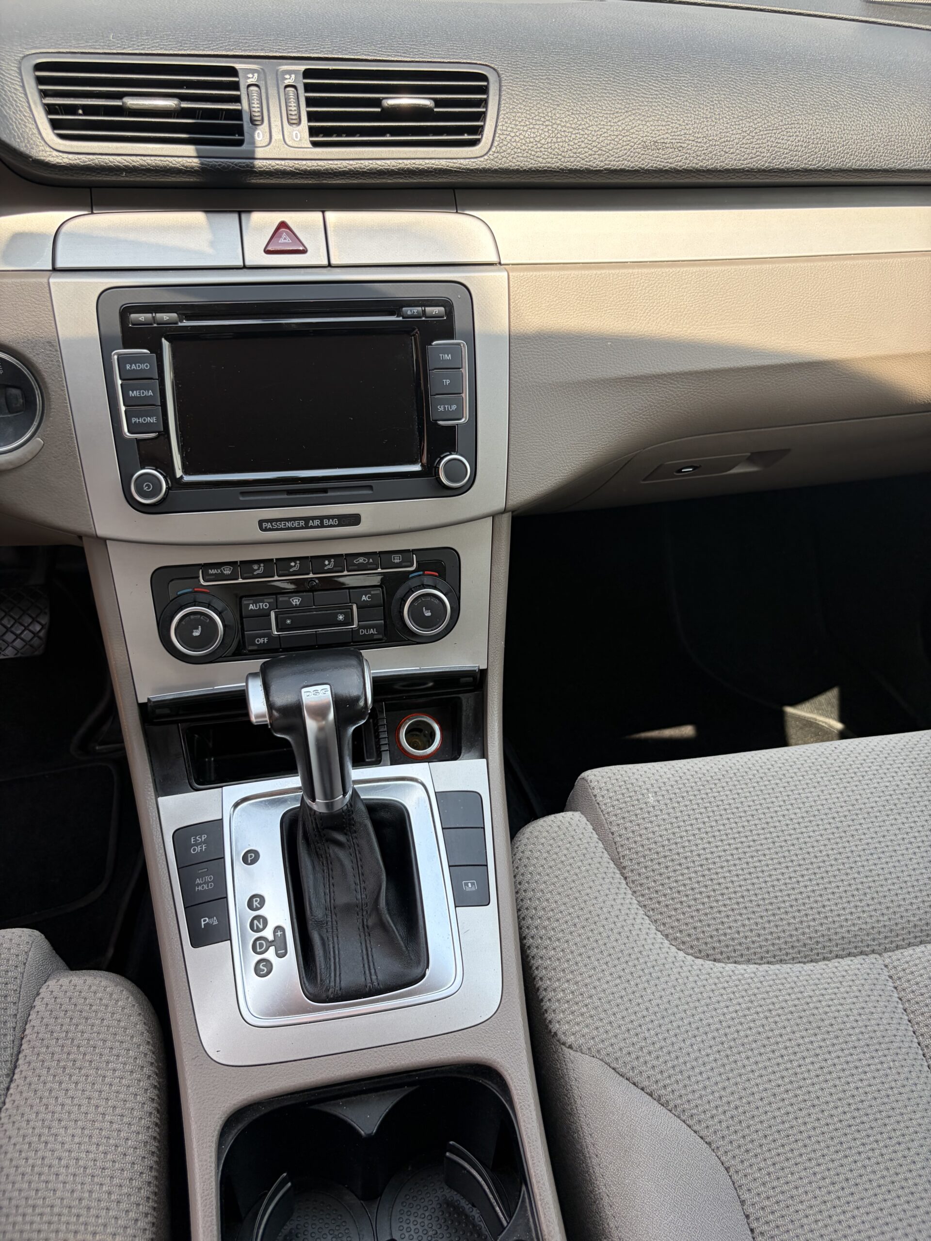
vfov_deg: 67.3
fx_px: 932
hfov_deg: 53.1
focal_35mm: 26
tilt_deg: -37.3
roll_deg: -3.4
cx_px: 466
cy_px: 620
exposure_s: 1/539
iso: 64
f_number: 1.6
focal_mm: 5.96
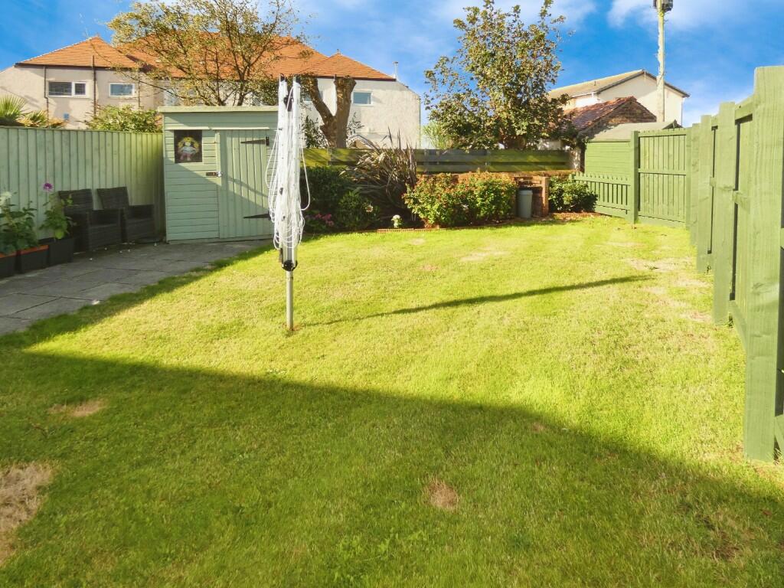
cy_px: 294
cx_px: 392
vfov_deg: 66.0
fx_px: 453
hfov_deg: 81.7
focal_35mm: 20
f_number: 2.8
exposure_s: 1/500
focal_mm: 3.6
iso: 80
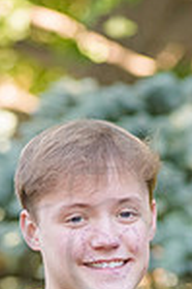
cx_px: 118
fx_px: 2911
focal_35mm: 363
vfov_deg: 5.6
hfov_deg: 3.8
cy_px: 425
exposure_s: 1/400
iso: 800
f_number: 4
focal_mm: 120
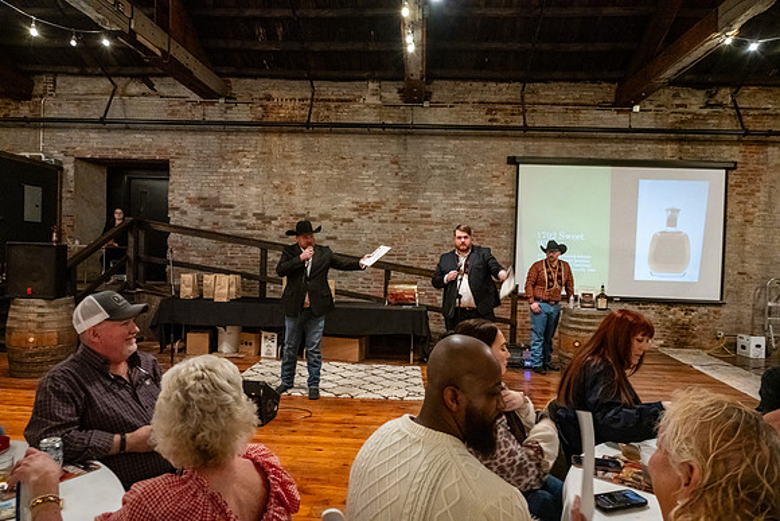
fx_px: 520
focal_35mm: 24
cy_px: 260
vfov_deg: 53.2
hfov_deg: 73.7
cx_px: 390
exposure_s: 1/40
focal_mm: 24
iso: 6400
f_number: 6.3
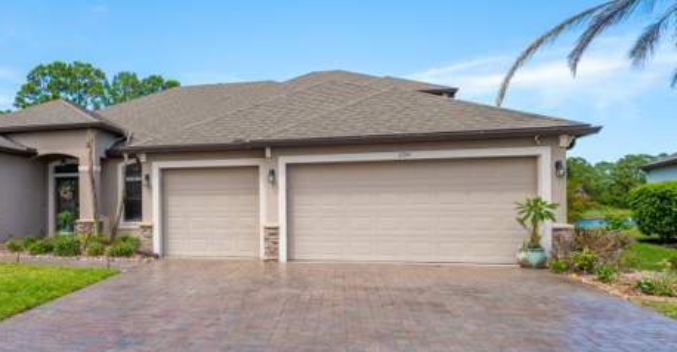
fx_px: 547
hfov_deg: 60.5
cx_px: 180
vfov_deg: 35.6
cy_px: 204
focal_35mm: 31
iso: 200
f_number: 6.3
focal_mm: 16.5
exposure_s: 1/500
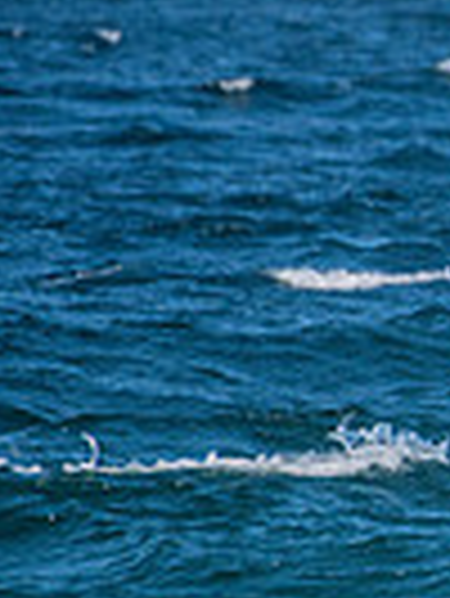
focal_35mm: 2090
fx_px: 36168
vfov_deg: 0.9
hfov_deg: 0.7
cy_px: 290
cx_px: 1174
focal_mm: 500
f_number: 5.6
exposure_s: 1/4000
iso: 640
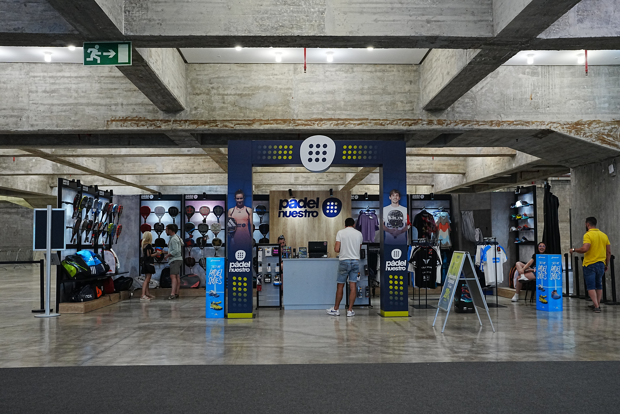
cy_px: 207
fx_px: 603
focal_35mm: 35
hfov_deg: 54.4
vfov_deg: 37.9
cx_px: 310
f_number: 5.6
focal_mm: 35
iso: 2000
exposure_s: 1/60
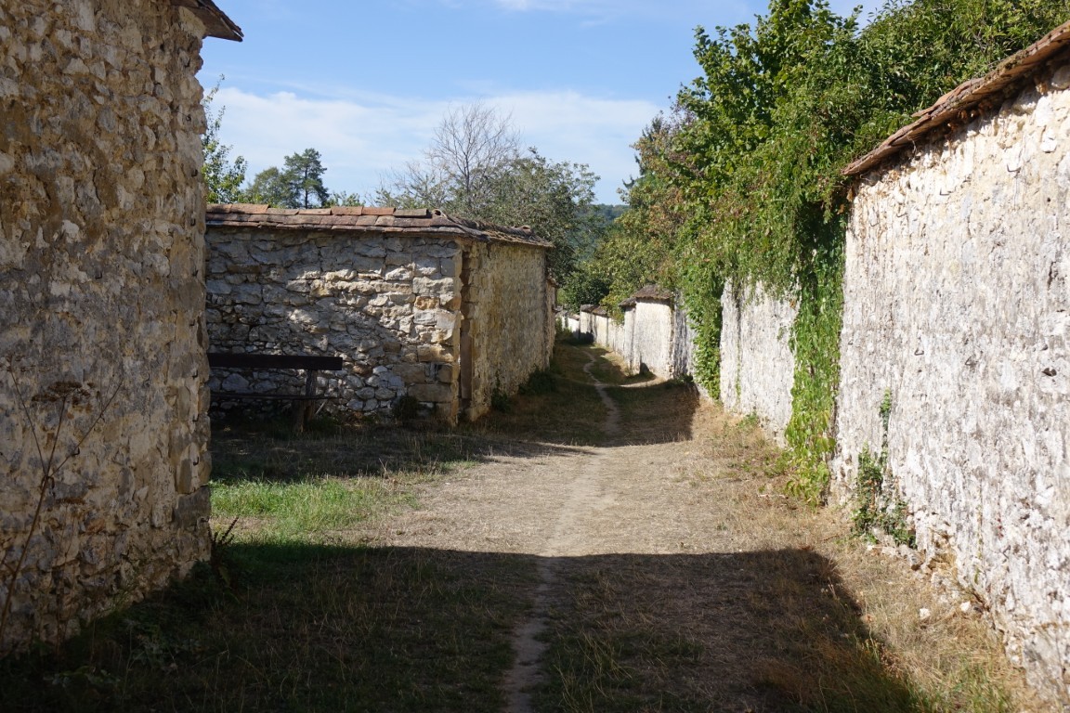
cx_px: 535
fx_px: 1248
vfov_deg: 31.9
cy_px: 356
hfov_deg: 46.4
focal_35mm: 42
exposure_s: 1/640
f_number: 4
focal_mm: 15.45
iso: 100
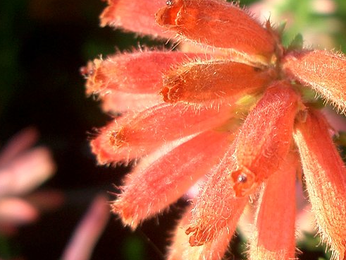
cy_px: 175
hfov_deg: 26.5
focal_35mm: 73
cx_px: 233
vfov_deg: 20.1
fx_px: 729
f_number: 2.6
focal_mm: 5.8
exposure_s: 1/200
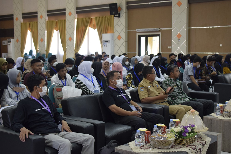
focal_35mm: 52
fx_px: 337
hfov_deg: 37.9
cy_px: 77
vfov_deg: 25.7
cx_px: 116
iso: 800
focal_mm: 35
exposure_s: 1/60
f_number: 2.8
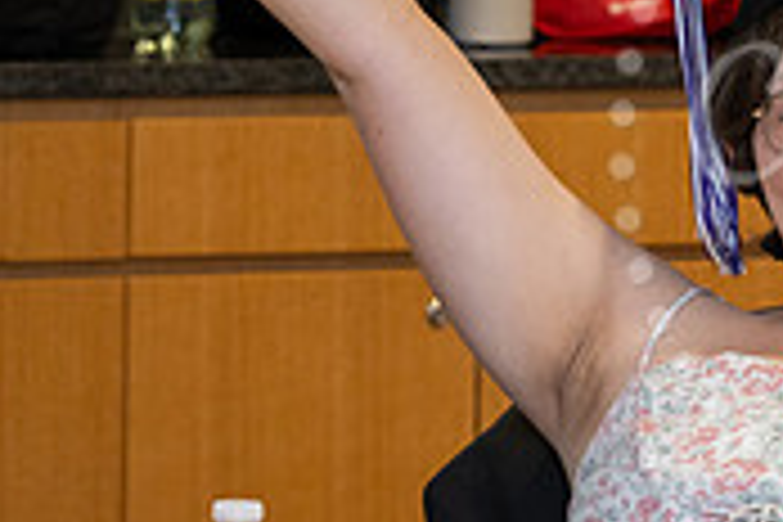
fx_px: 7612
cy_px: 137
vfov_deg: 3.9
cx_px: 1040
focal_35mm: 350
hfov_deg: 5.8
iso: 640
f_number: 5.6
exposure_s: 1/80
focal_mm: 100
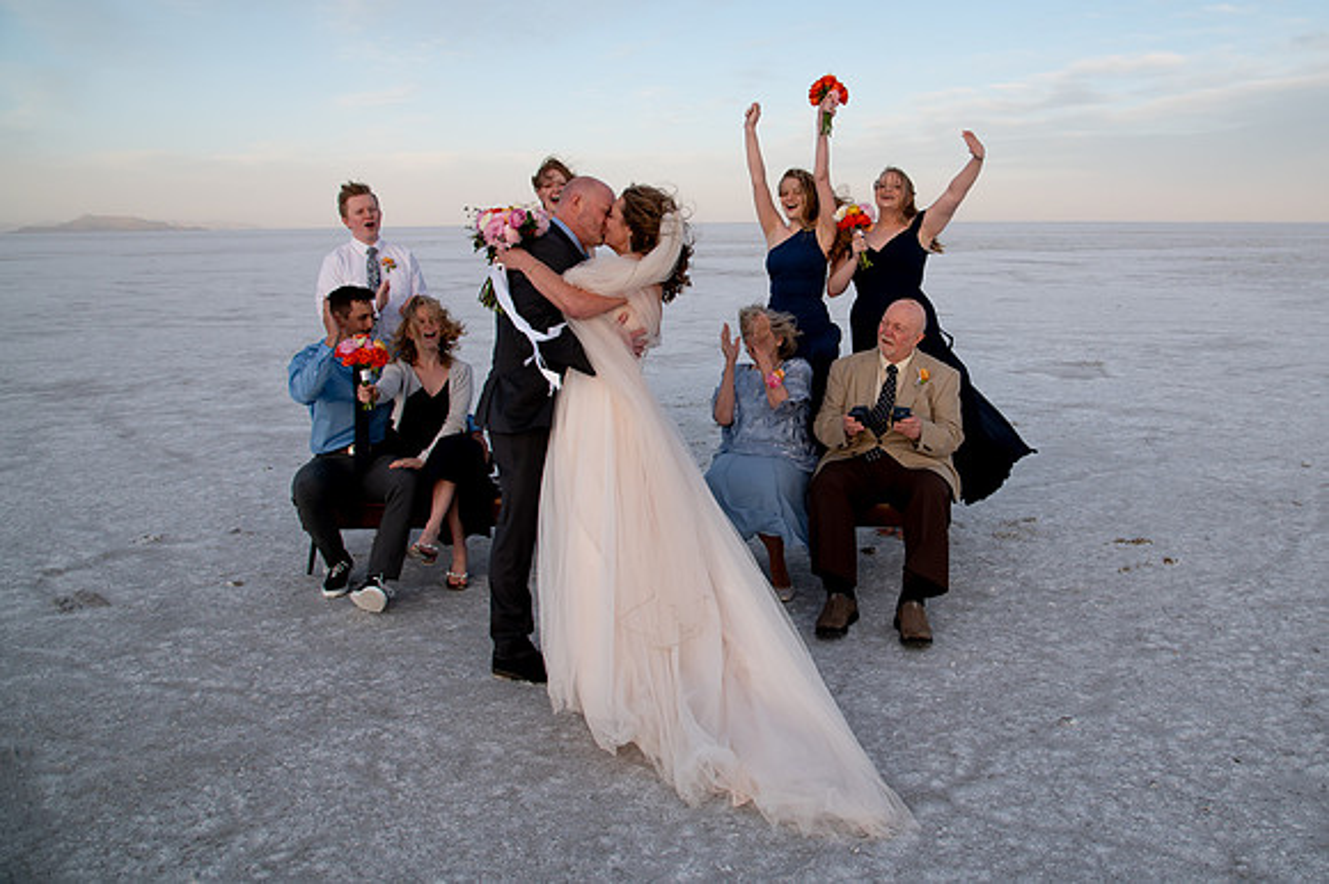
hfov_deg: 61.8
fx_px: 1096
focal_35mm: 30
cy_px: 363
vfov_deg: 43.8
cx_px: 811
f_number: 6.3
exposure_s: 1/320
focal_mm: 24
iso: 200
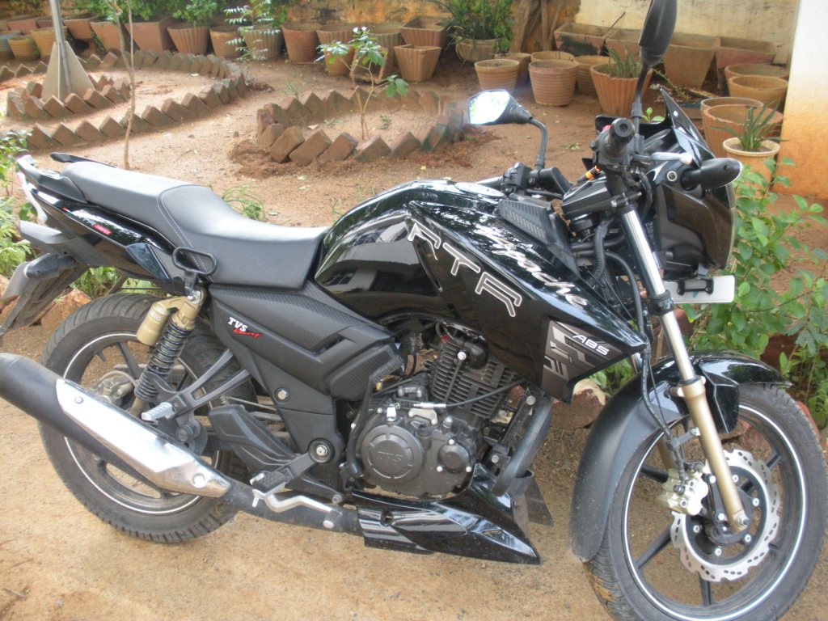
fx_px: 861
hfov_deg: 51.4
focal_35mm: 36
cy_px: 310
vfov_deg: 39.7
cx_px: 414
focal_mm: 6.3
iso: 228
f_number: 3.5
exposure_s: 1/55.4
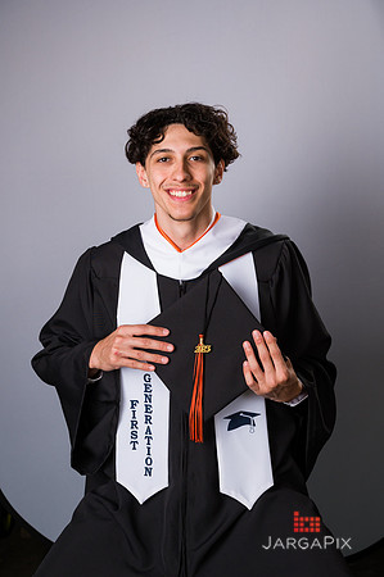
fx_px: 1363
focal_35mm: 85
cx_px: 192
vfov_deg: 23.9
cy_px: 288
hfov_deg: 16.0
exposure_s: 1/200
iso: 800
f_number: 8
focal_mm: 85
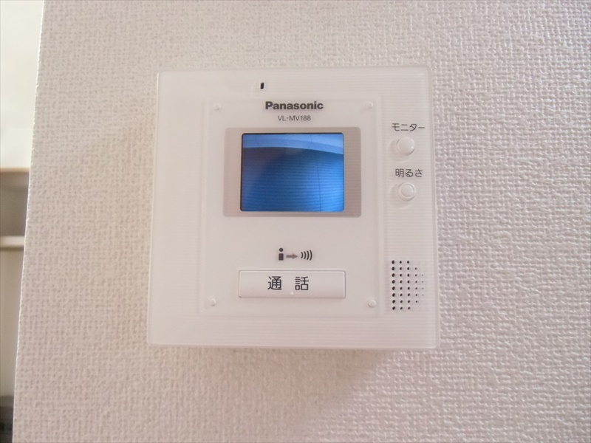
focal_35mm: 24
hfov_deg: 71.6
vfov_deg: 56.8
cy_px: 222
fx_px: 410
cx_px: 296
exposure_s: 1/50
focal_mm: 4.24
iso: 800
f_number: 3
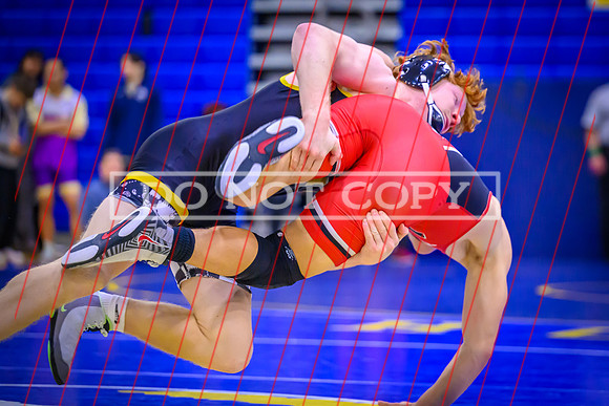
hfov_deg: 12.1
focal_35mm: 170
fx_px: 2879
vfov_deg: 8.1
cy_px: 156
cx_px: 372
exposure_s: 1/640
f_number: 2.8
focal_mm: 135
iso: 5000
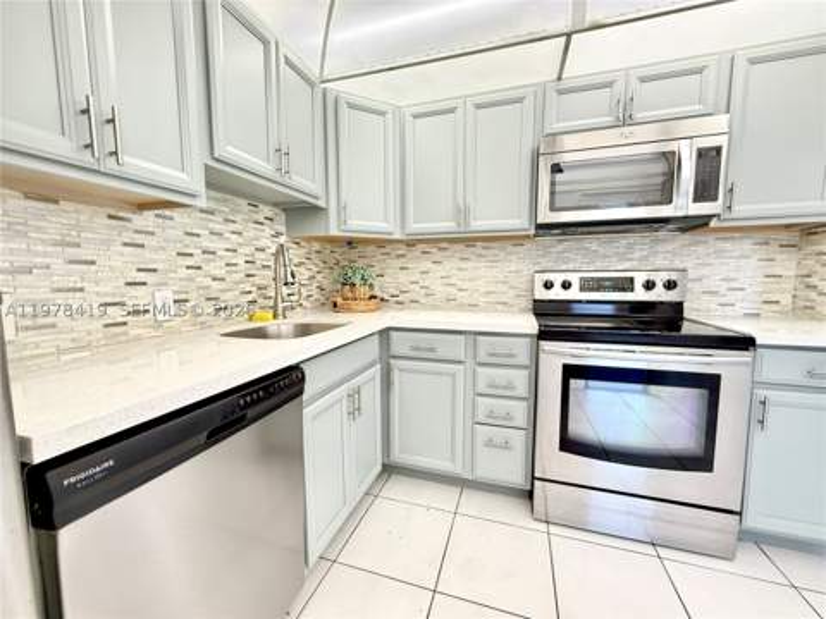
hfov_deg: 102.1
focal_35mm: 14
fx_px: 334
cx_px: 413
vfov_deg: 85.7
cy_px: 310
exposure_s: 1/120
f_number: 2.2
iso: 320
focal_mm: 2.22
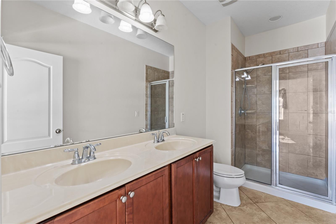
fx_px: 151
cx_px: 168
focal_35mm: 16
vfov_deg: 73.0
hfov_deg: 96.0
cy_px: 112
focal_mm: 16.2
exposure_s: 1/1.67
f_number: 13
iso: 200
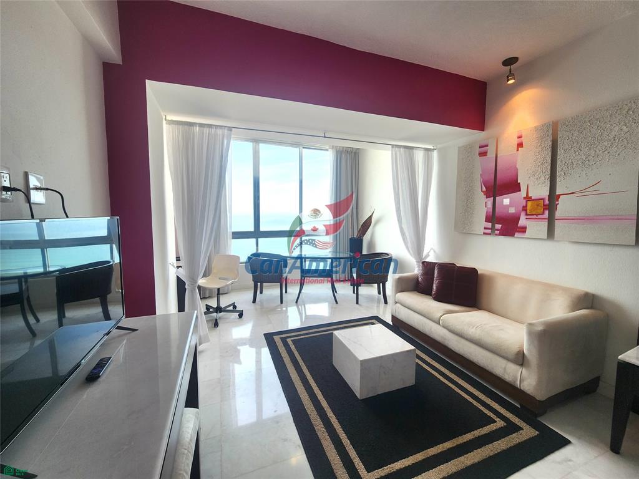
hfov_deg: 106.2
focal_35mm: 13
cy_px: 240
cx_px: 320
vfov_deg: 89.9
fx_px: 240
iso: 50
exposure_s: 1/124
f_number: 2.2
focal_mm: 2.2
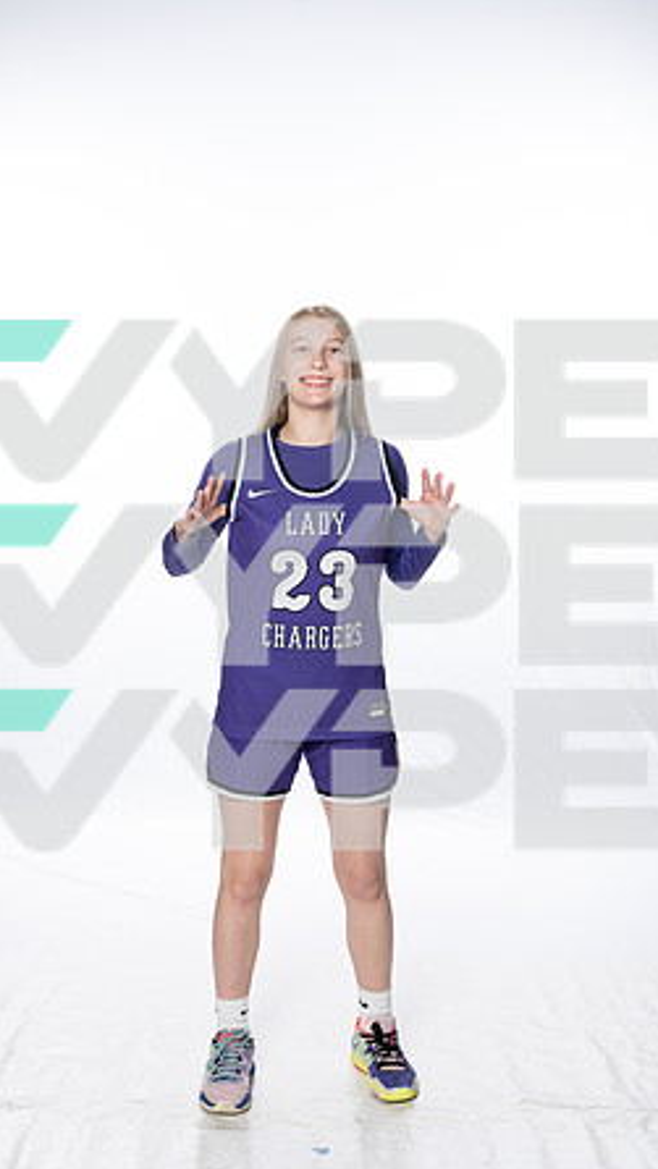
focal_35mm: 55
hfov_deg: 21.8
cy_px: 587
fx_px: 1705
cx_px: 307
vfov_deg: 37.8
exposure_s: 1/250
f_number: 8
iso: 800
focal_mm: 52
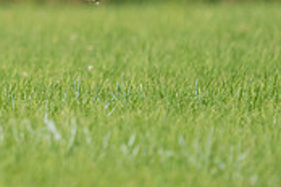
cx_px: -79
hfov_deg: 1.7
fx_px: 9663
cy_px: -86
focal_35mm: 1238
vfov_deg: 1.1
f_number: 6.3
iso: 1000
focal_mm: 371
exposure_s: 1/4000
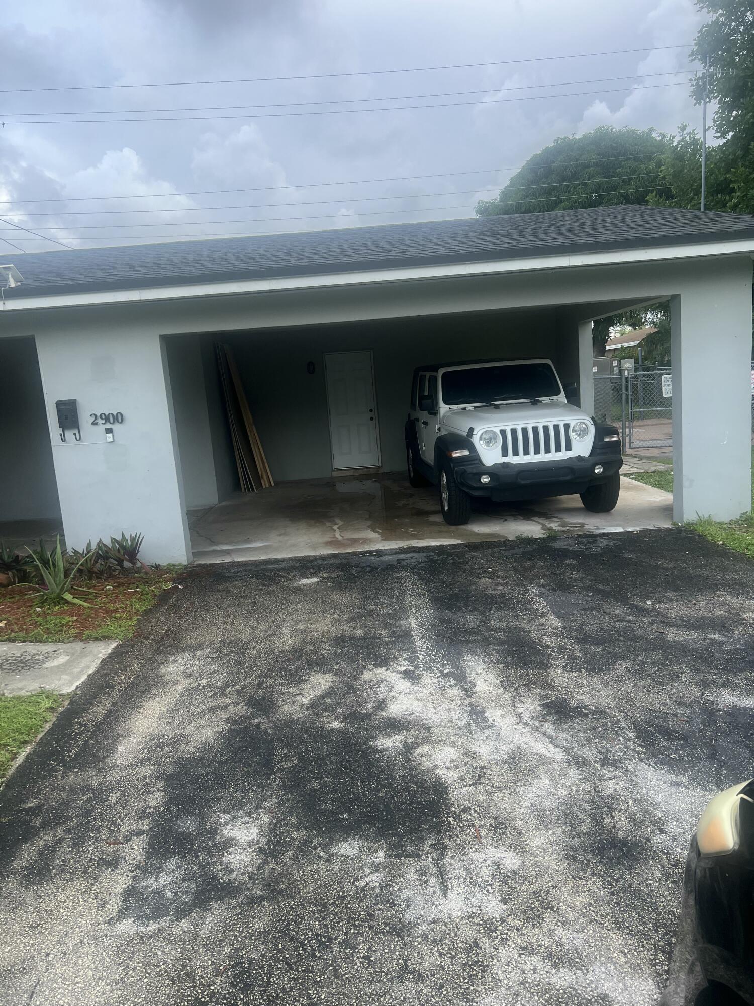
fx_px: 755
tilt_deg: -9.2
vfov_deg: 67.3
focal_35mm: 26
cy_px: 503
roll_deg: +5.0
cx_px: 377
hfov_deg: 53.1
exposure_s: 1/646
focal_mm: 5.7
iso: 50
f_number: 1.5
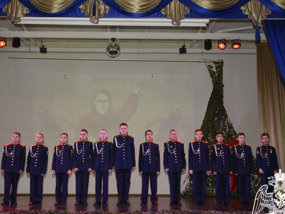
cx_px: 129
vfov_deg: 32.2
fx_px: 370
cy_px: 106
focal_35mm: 45
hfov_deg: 42.0
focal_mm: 24
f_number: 3.5
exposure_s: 1/125
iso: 640
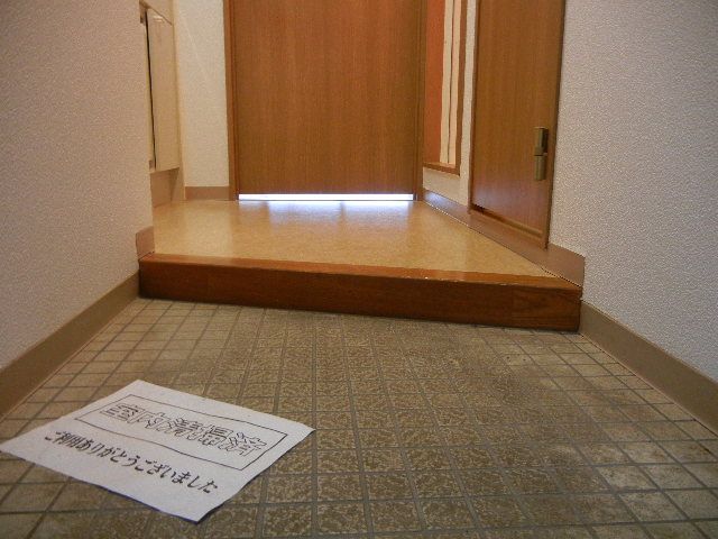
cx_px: 359
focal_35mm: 30
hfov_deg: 60.0
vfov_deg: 46.8
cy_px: 270
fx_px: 622
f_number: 3.5
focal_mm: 5.4
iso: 400
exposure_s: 1/15
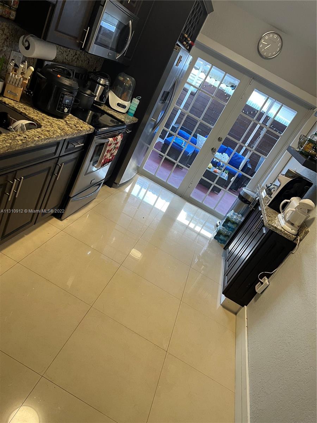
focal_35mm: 26
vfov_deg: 67.3
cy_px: 212
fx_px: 317
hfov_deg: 53.1
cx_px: 158
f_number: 1.5
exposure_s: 1/60
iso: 160
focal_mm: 5.7
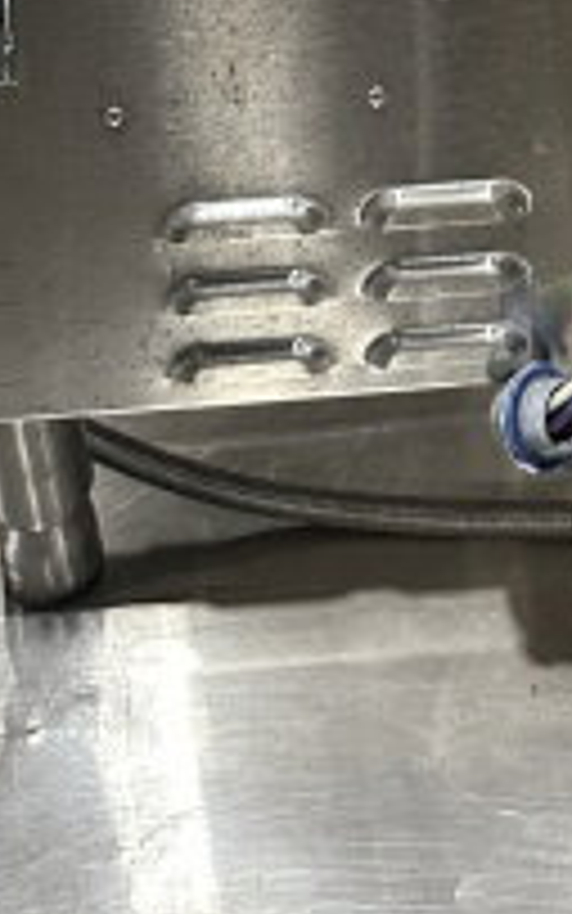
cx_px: 604
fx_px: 2542
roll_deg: +0.0
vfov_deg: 17.1
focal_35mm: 102
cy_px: -691
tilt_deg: -26.1
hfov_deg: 12.6
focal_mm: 6.86
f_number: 1.78
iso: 250
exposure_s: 1/60
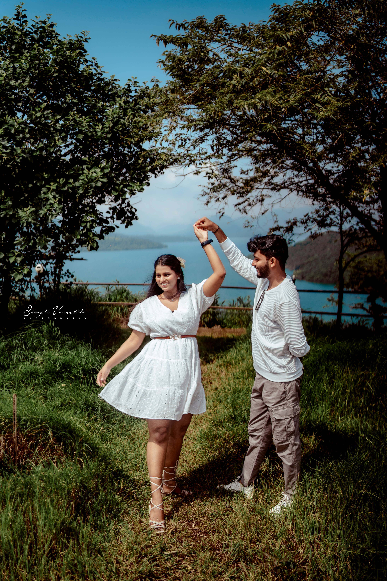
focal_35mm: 35
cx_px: 194
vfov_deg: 54.4
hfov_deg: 37.9
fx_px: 564
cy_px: 290
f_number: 1.4
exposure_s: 1/8000
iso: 100
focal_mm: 35
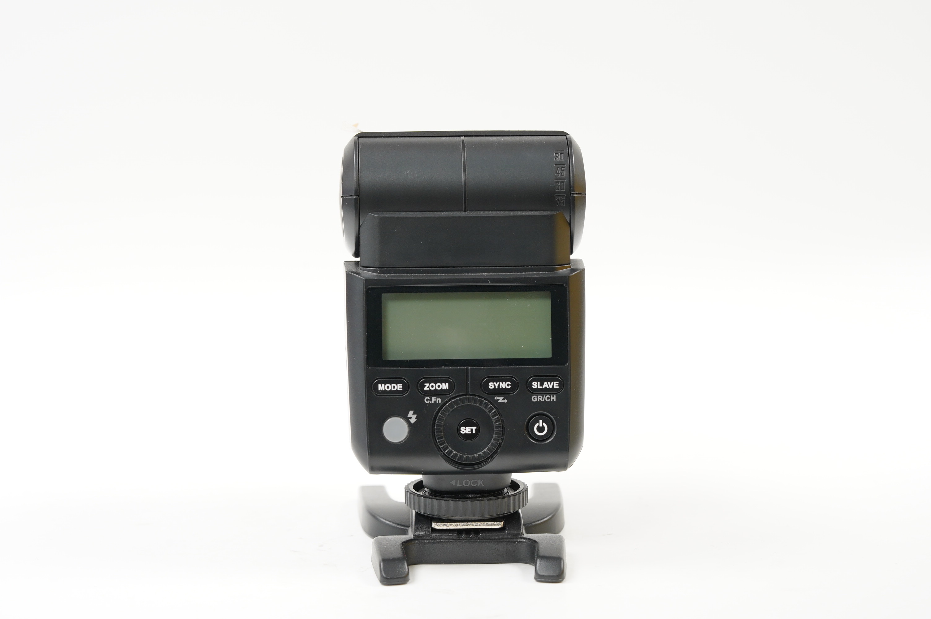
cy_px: 310
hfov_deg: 22.6
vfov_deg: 15.2
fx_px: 2325
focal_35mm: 90
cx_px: 466
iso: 1000
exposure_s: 1/10
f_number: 9
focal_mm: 90
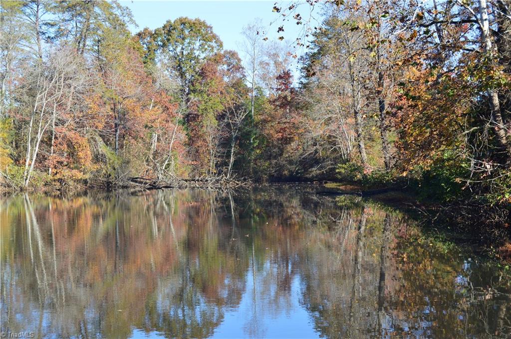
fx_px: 808
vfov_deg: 23.7
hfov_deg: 35.1
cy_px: 170
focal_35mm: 57
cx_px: 256
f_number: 10
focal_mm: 38
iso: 400
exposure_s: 1/200
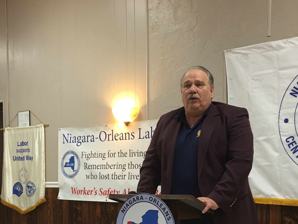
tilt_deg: -2.3
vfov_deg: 26.9
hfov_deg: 36.1
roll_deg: -0.2
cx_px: 163
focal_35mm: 53
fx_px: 456
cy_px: 188
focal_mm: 4.15
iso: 32
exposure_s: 1/15
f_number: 2.2
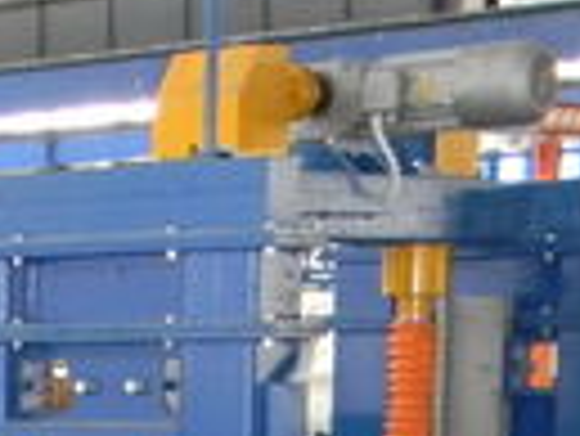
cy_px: 663
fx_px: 2331
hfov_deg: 13.3
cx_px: -328
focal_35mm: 139
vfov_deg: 10.3
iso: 450
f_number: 3.7
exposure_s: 1/24.8
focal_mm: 6.4
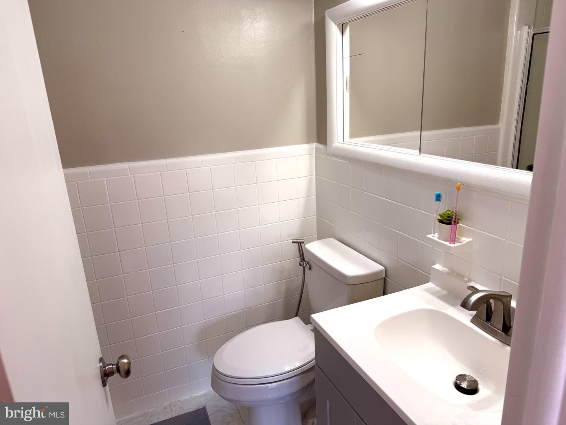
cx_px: 283
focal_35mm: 24
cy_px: 212
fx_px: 392
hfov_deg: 71.6
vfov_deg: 56.8
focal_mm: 6.76
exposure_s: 1/304
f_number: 1.78
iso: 80
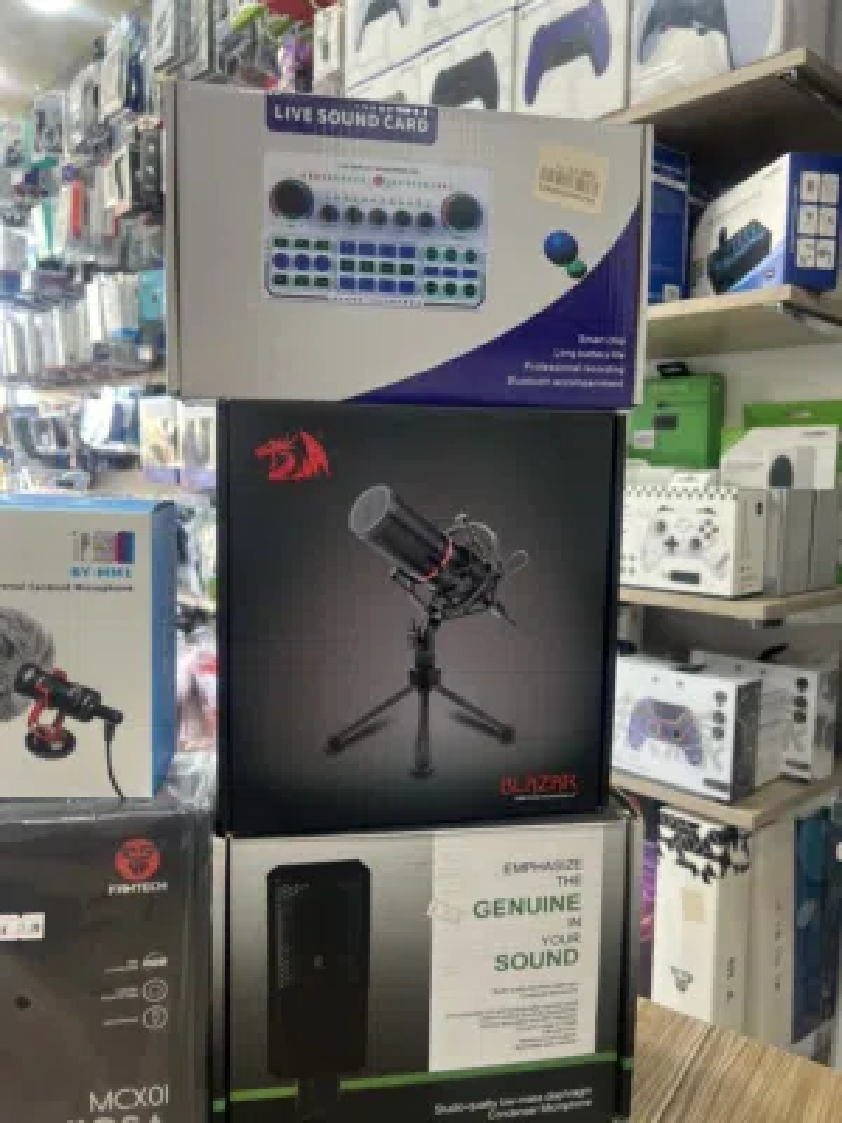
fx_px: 843
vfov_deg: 67.3
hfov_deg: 53.1
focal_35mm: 26
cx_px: 421
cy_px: 562
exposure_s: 1/121
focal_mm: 5.7
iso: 125
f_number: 1.5
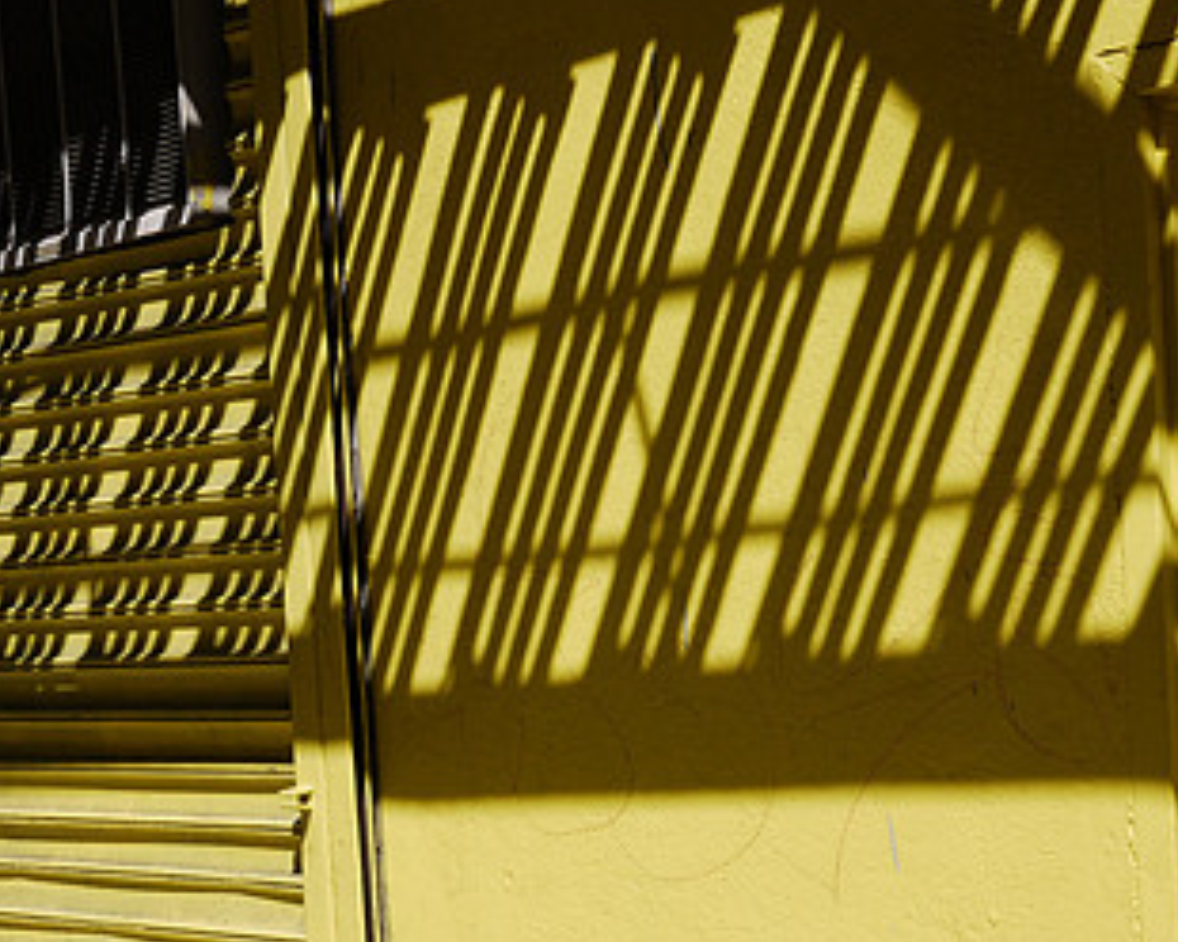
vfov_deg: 20.7
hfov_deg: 26.1
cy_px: 777
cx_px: 585
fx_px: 2545
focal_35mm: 73
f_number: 16
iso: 100
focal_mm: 20
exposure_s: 1/125
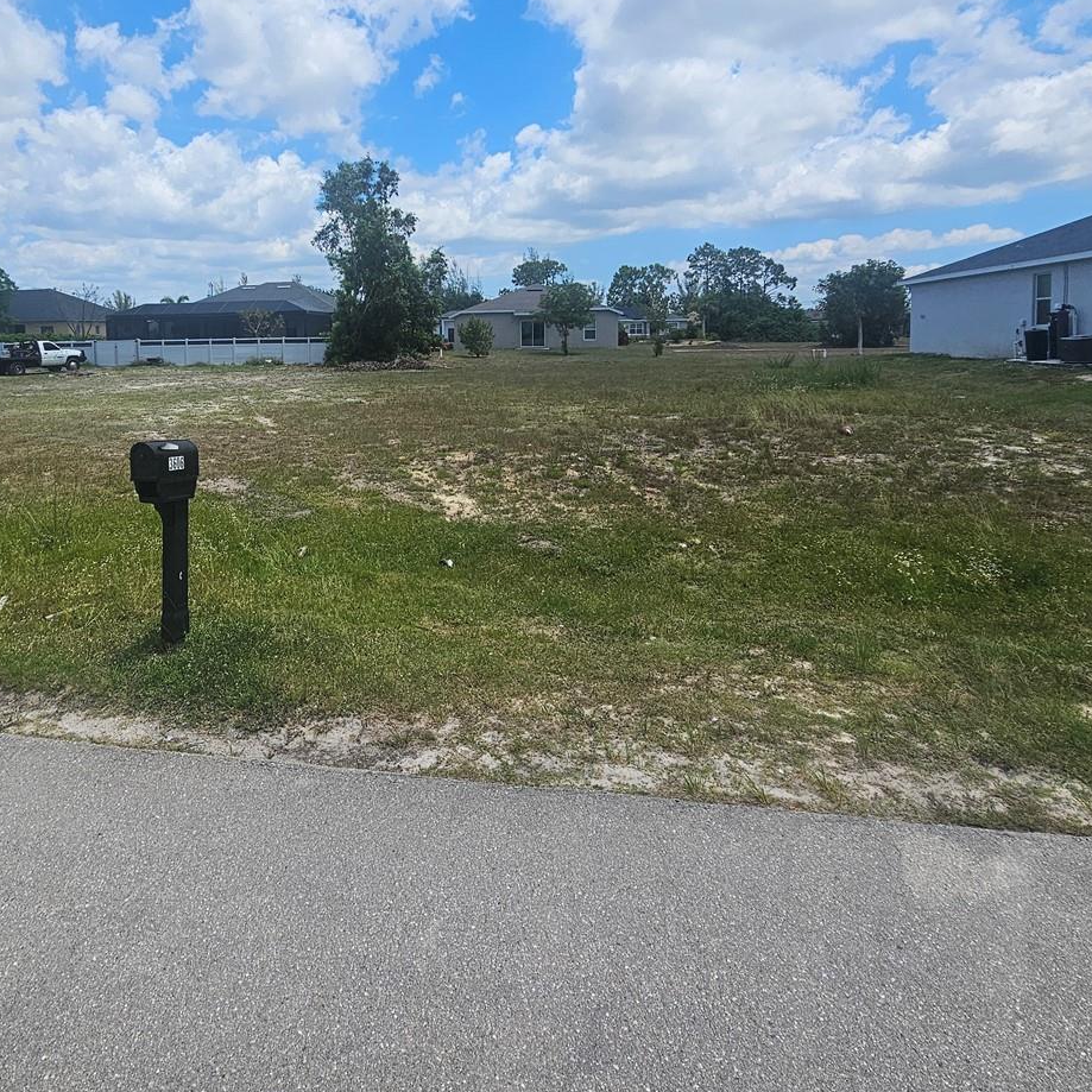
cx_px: 418
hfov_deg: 73.7
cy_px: 390
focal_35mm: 20
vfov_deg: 73.2
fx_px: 714
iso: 50
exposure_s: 1/4043
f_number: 2.2
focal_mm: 2.2
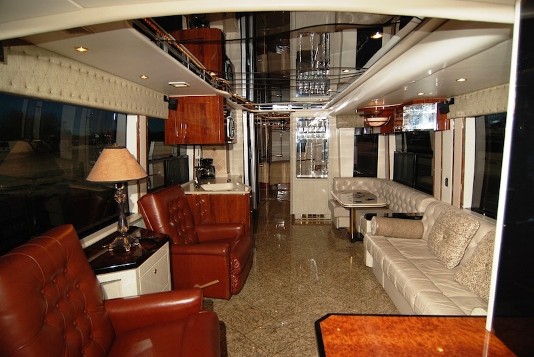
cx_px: 267
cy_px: 178
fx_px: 267
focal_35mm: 18
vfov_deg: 67.5
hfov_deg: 89.9
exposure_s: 1/200
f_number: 4
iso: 100
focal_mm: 12
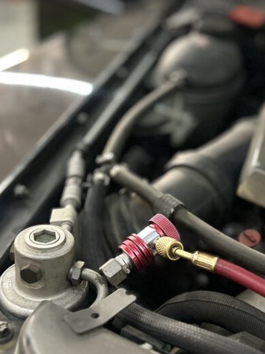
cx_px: 169
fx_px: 480
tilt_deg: -29.8
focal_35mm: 47
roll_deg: -10.1
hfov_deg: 30.7
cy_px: 183
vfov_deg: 40.4
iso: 400
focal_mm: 6.86
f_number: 1.78
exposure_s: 1/50
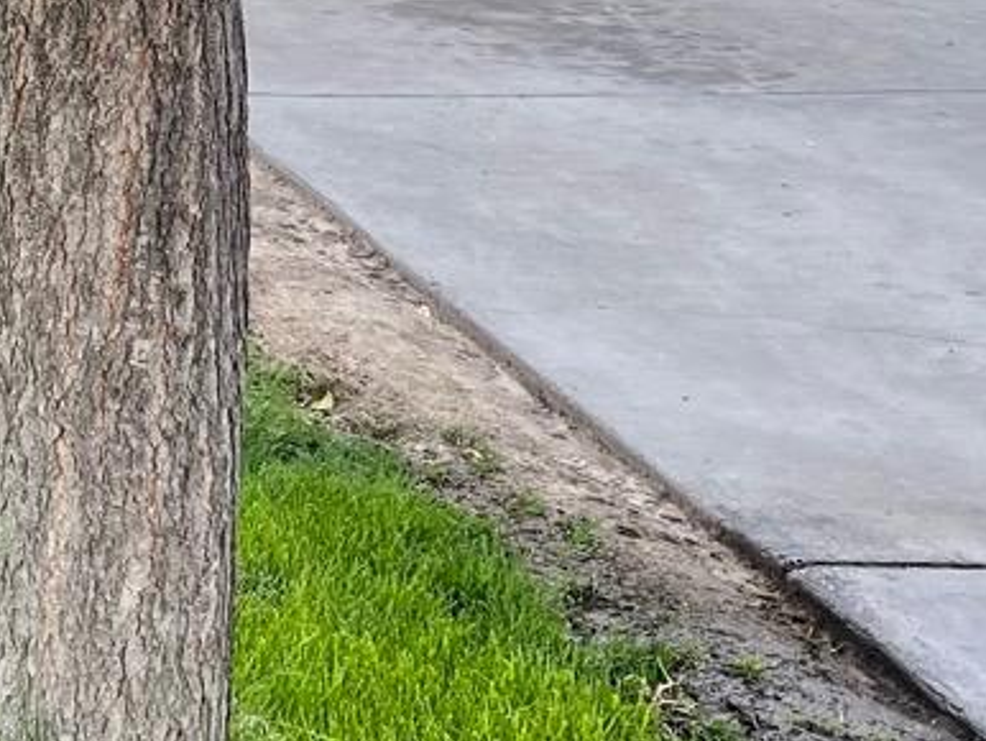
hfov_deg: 17.6
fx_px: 2879
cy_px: -295
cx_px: -470
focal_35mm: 101
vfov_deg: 13.9
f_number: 1.6
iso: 32
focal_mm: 5.1
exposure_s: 1/615
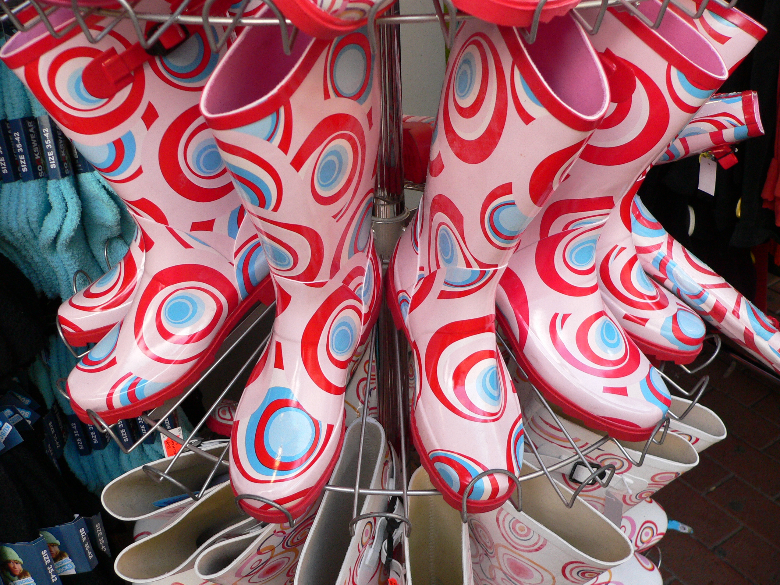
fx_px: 811
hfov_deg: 51.4
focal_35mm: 36
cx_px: 390
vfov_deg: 39.7
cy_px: 292
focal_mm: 6
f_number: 2.8
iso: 200
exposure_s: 1/60
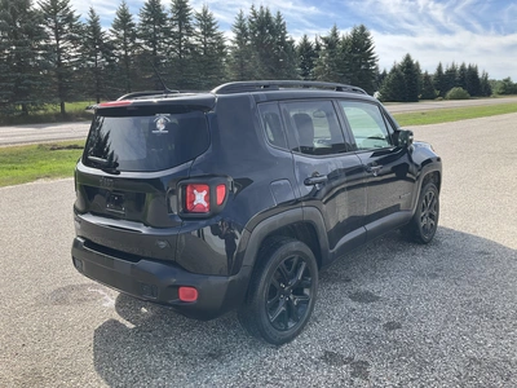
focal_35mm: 29
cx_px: 258
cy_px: 194
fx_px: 433
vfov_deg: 48.2
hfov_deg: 61.7
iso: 25
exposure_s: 1/562
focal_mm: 3
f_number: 1.8
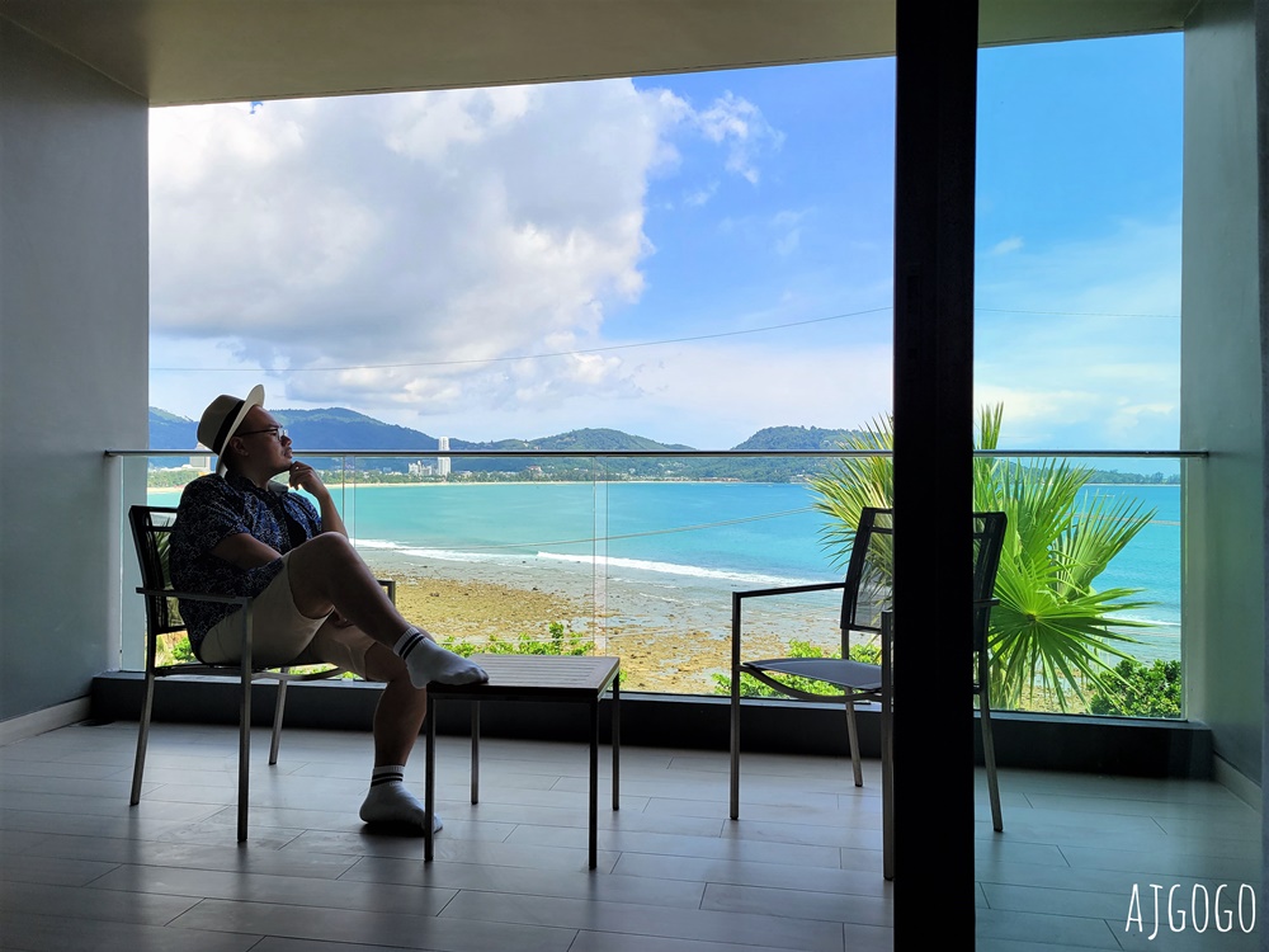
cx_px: 634
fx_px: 953
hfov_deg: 67.3
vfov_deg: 53.1
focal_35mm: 26
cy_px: 476
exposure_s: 1/1742
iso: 40
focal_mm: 5.4
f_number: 1.8
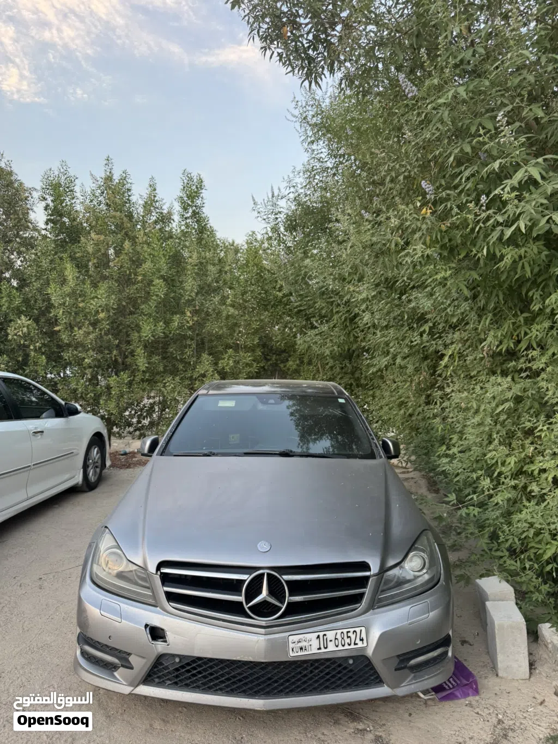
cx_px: 279
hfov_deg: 56.8
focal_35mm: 24
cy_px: 372
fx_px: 516
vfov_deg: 71.6
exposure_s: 1/121
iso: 160
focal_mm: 6.76
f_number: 1.78
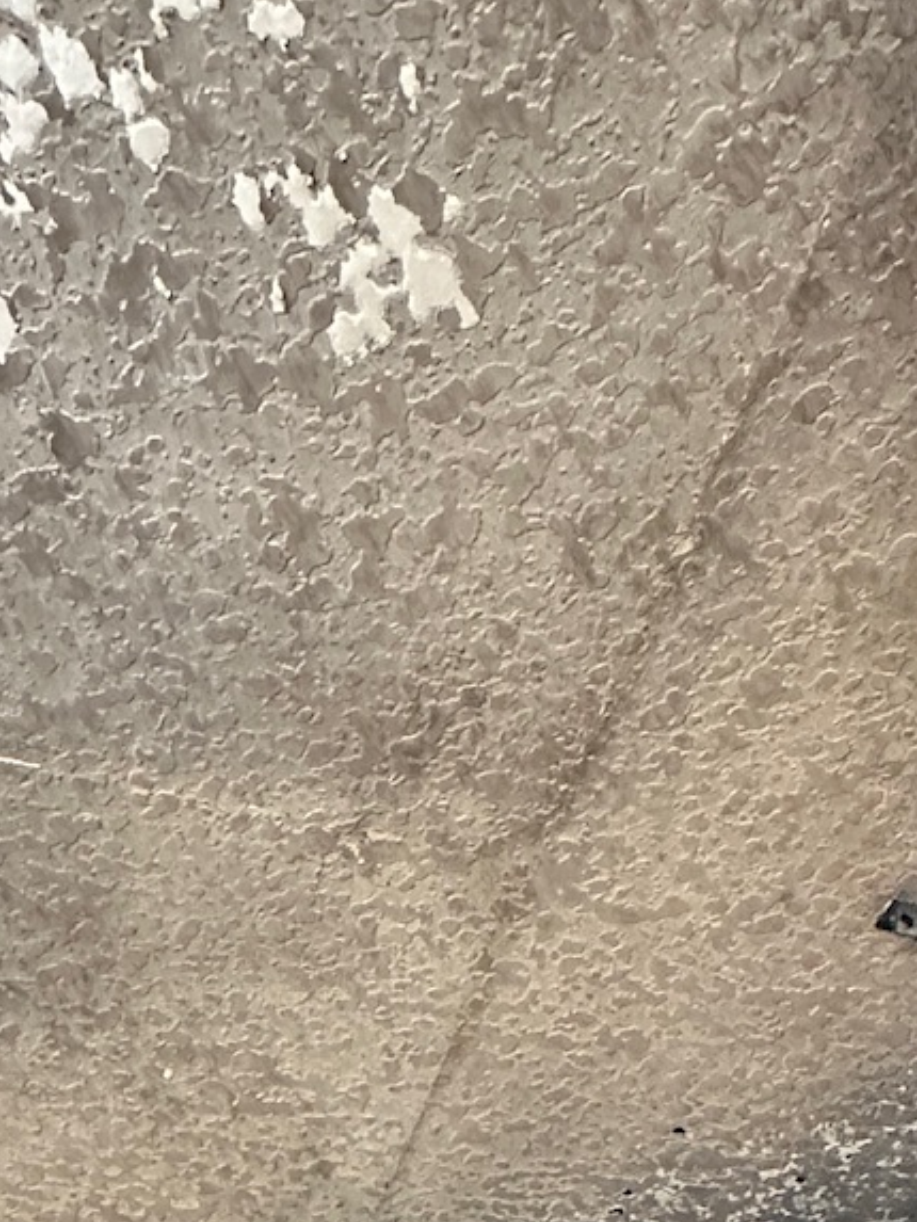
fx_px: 1765
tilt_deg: +13.2
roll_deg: -0.5
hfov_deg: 29.1
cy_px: 1732
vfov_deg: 28.3
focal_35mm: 50
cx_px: 431
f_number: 2.2
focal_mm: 2.22
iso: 800
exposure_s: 1/60
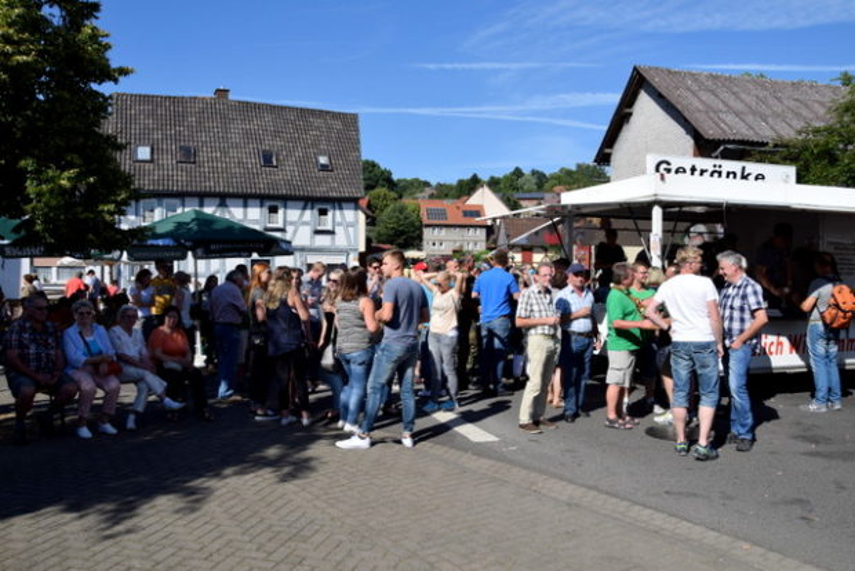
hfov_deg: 67.4
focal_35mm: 27
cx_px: 428
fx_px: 642
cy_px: 286
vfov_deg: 48.0
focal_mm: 18
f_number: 10
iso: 200
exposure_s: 1/400
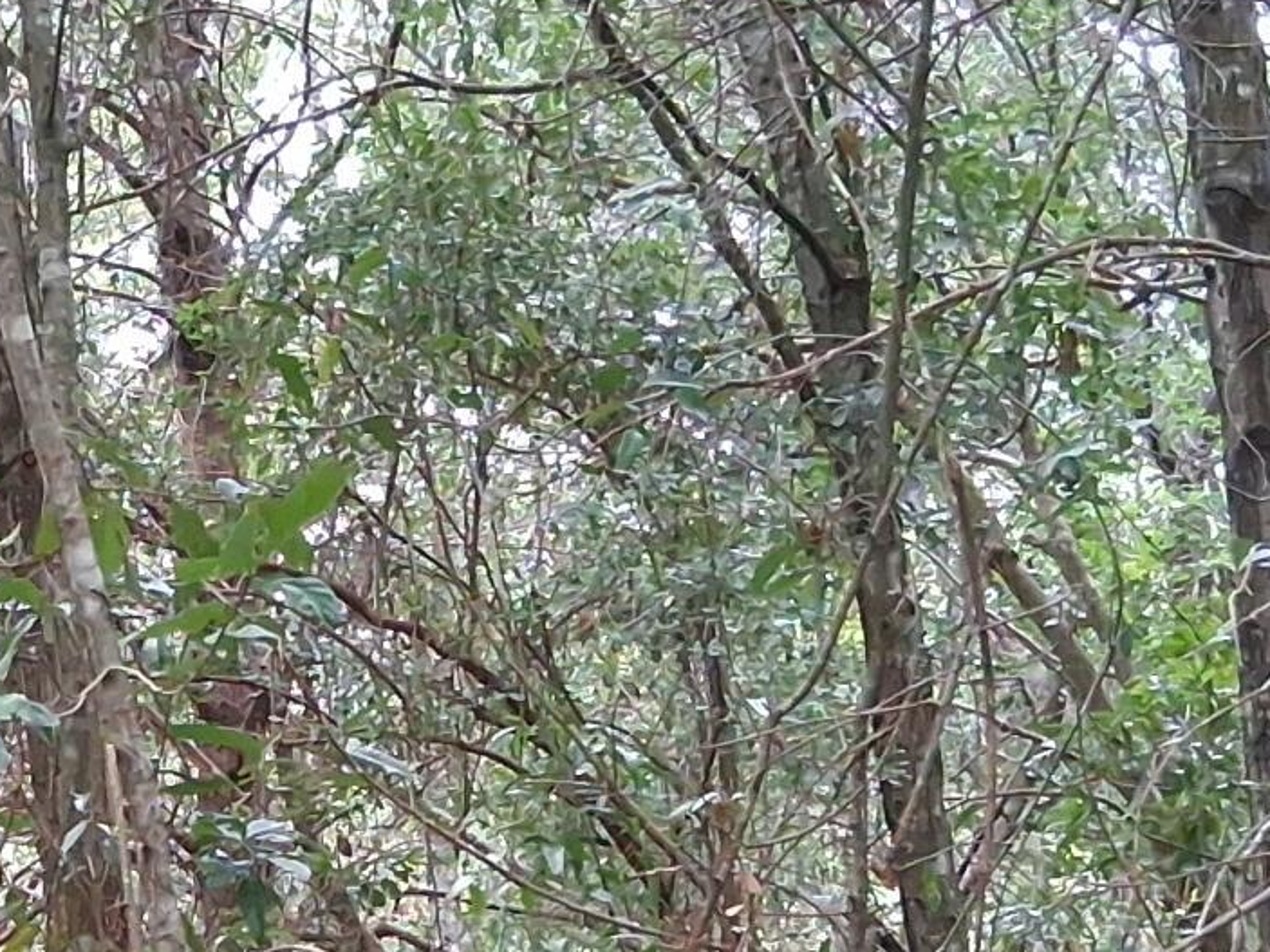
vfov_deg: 12.8
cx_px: -148
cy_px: 1342
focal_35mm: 111
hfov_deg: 17.1
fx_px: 4072
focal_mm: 3.98
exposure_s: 1/120
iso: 400
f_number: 1.8
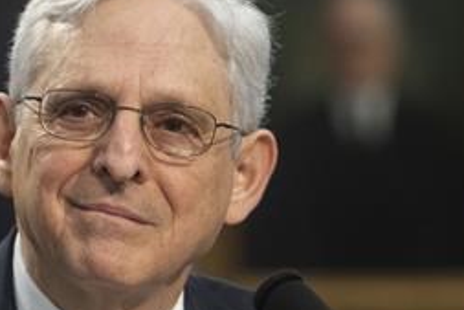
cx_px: 61
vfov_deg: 3.2
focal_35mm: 436
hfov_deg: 4.7
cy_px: 116
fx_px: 5623
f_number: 4
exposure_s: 1/250
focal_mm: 170
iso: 4000
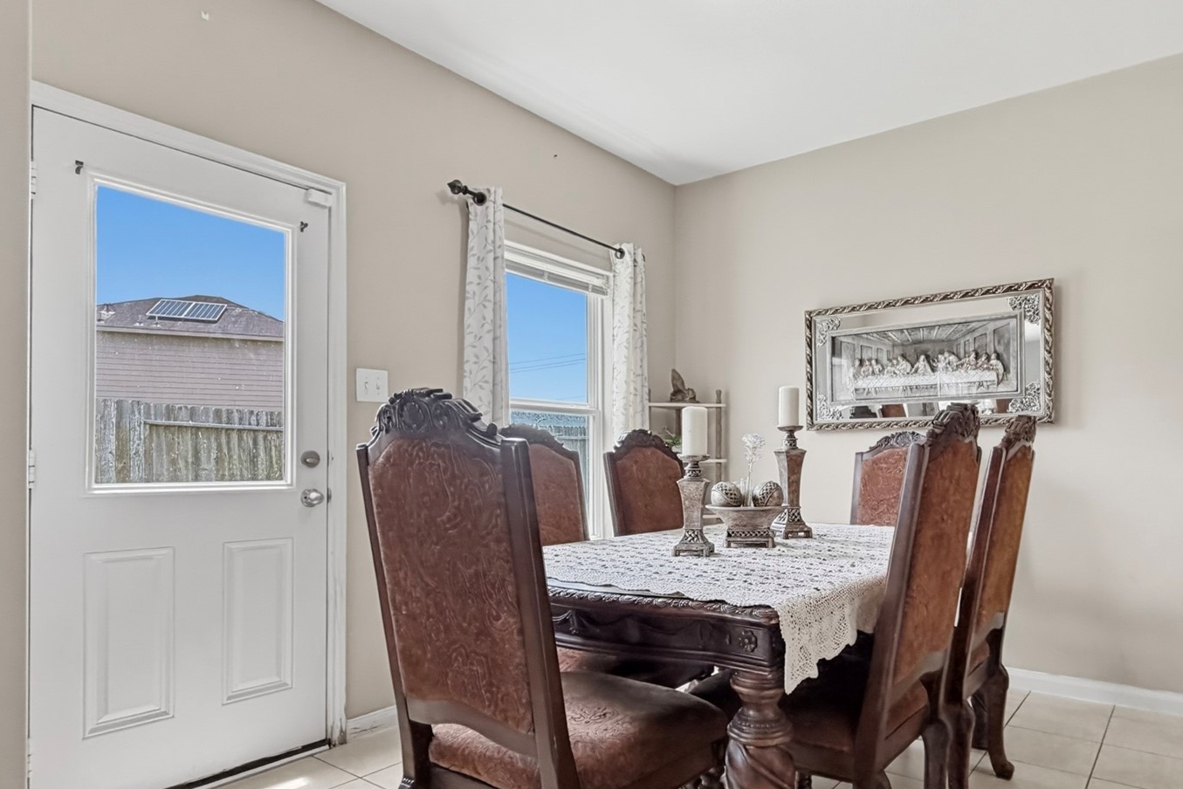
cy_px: 462
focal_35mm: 22
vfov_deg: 56.9
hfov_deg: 77.4
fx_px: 723
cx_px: 725
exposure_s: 1/120
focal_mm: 2.2
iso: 200
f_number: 2.2
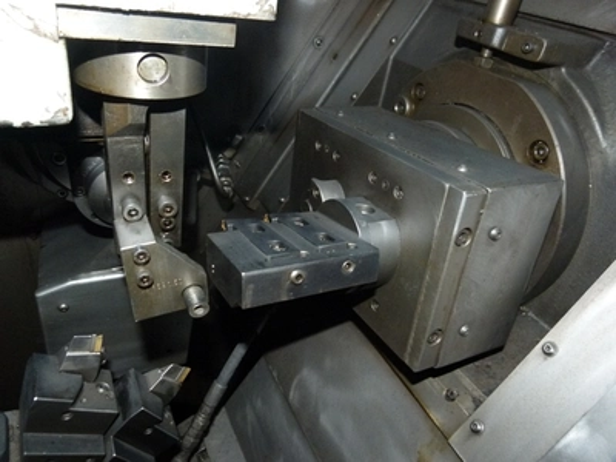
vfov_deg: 54.9
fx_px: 445
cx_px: 308
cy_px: 231
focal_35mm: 25
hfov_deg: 69.4
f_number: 2.8
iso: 320
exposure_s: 1/60
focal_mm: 4.5
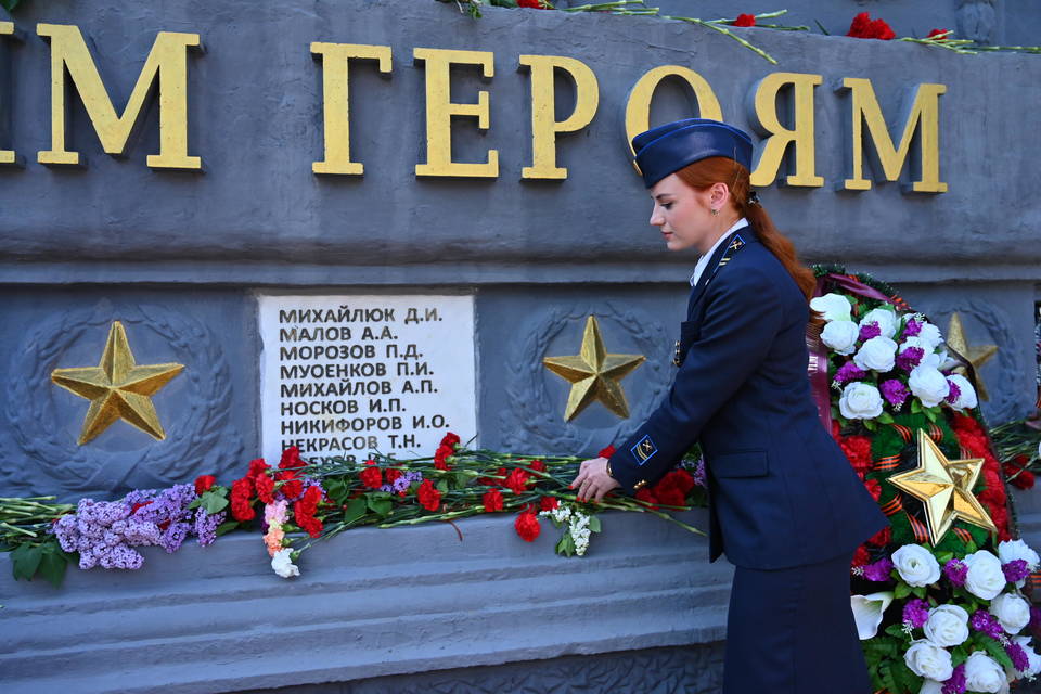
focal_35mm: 24
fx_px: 694
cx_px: 520
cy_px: 347
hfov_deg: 73.7
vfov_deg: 53.1
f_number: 4
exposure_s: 1/2500
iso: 900
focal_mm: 24
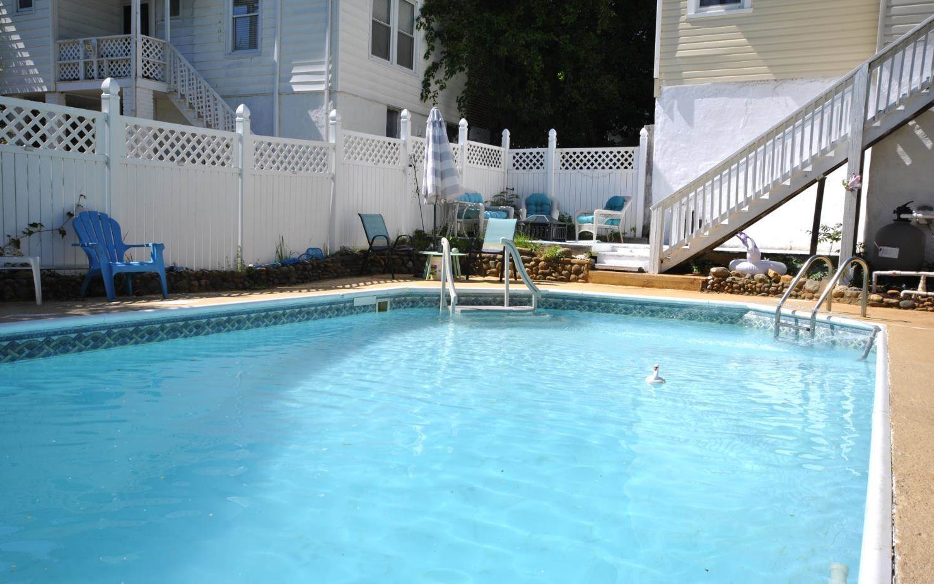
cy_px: 291
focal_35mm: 31
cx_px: 470
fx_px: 789
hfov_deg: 61.2
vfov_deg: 40.6
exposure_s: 1/320
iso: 100
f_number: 9
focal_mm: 20
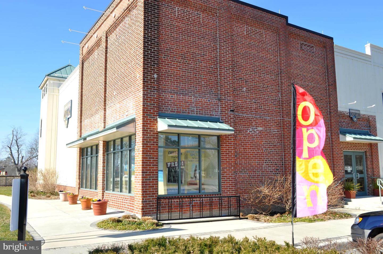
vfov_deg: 39.9
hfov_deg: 57.3
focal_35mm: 33
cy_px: 127
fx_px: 351
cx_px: 192
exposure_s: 1/200
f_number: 10
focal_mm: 22
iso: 200
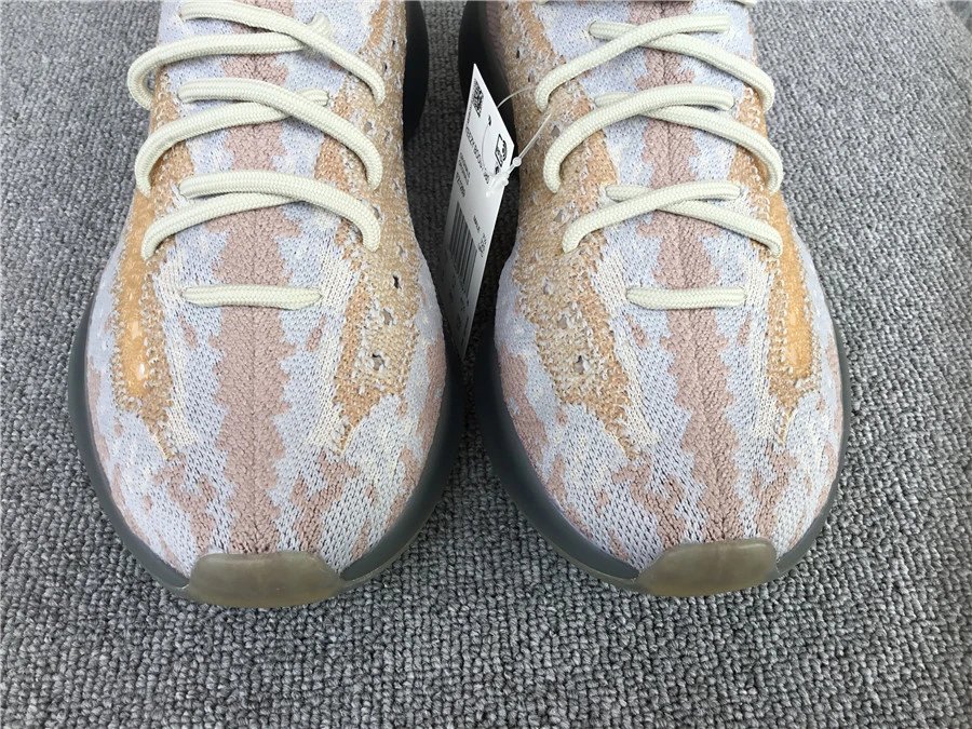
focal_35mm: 31
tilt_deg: -51.2
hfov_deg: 58.4
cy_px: 364
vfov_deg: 45.4
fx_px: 870
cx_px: 486
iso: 25
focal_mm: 3.3
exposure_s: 1/269
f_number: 2.4
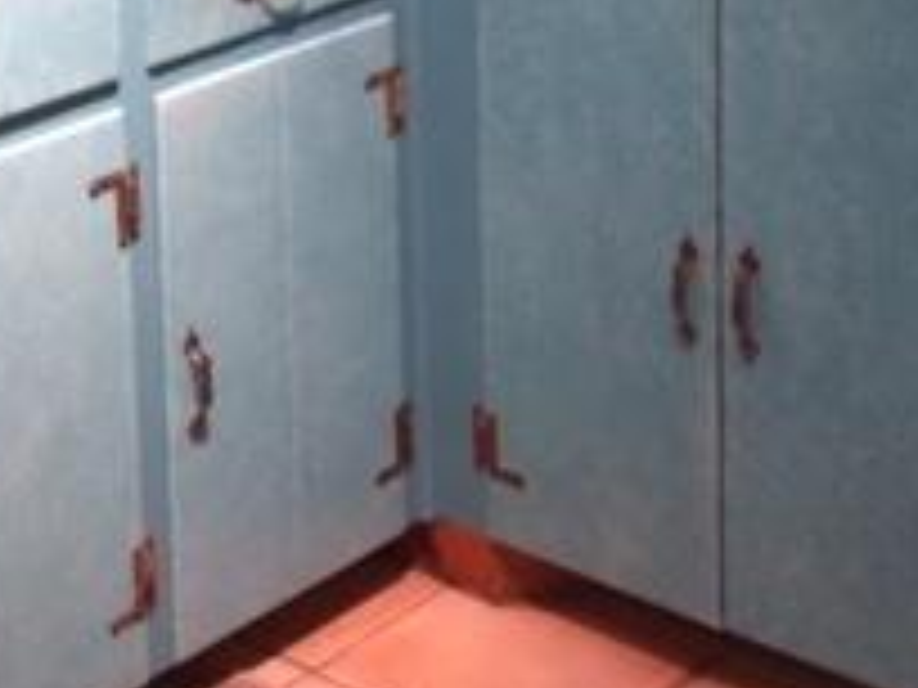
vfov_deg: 15.4
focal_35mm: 91
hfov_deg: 21.2
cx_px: 148
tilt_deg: -11.7
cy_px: -220
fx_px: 2413
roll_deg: +3.1
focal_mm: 4.15
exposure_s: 1/30
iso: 160
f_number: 2.2
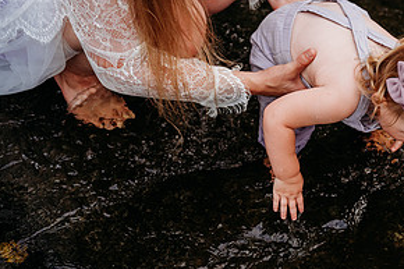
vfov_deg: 17.4
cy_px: 89
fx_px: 875
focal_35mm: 78
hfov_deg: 25.6
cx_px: 323
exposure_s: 1/1600
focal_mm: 39
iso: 500
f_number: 2.8
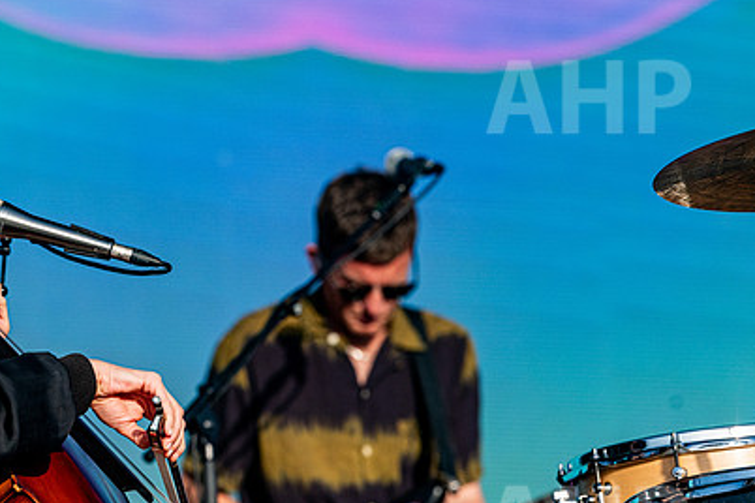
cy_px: 320
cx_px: 231
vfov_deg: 5.0
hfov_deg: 7.5
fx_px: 5746
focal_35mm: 274
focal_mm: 190
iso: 320
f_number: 5
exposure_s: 1/5000
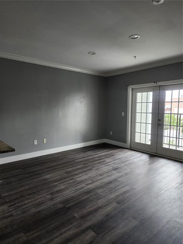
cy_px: 122
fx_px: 162
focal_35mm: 23
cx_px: 92
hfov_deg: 58.9
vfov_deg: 73.9
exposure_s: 1/120
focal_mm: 6.4
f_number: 1.8
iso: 250
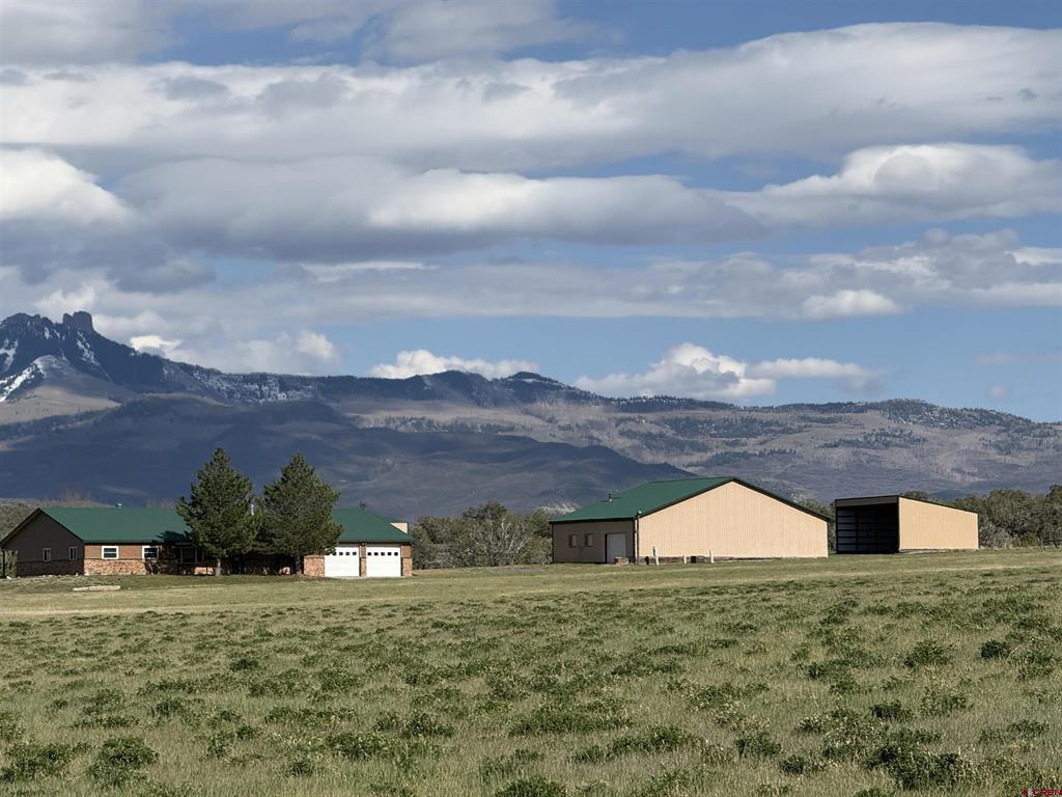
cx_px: 531
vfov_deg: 12.3
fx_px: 3682
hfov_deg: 16.4
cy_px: 398
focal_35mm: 120
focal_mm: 15.66
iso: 50
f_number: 2.8
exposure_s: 1/3195
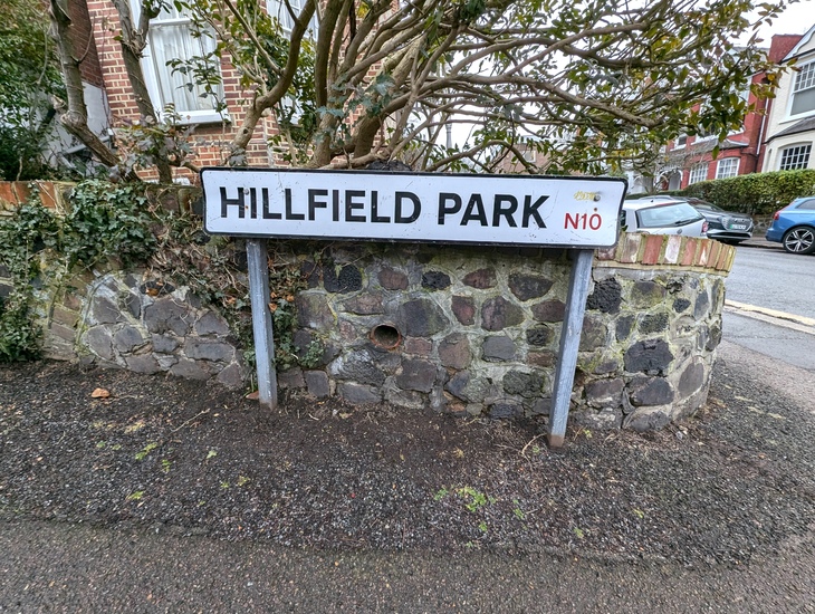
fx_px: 307
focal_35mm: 13
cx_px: 408
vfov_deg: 90.1
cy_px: 307
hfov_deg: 106.1
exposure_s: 1/83.8
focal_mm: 1.95
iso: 58
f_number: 2.2
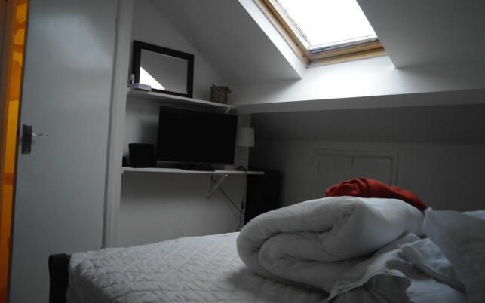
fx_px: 370
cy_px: 139
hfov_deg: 66.5
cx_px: 240
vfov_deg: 44.5
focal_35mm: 28
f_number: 3.5
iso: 800
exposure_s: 1/20
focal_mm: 18
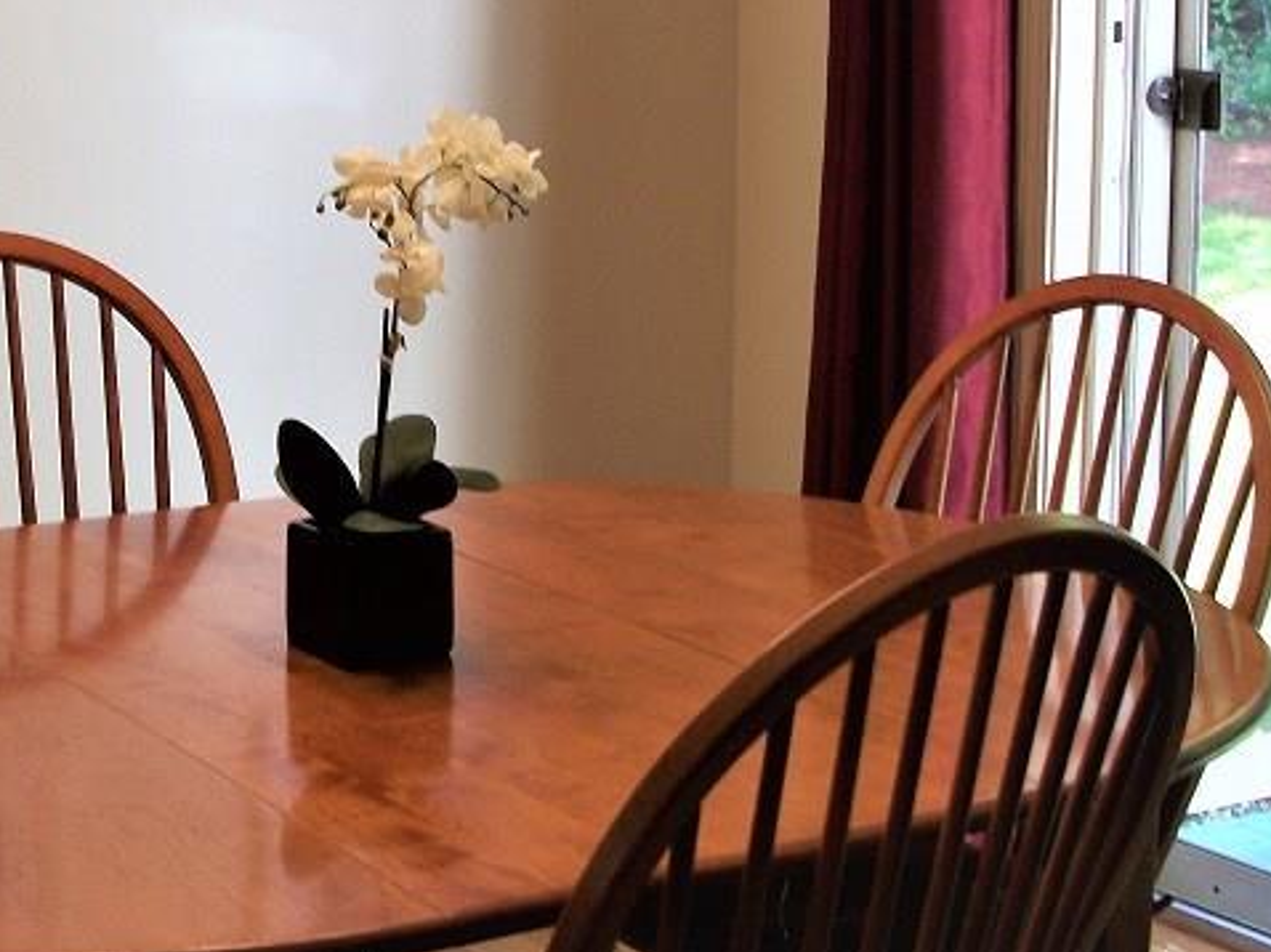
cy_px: 332
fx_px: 2752
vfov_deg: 19.6
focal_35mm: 75
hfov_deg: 25.7
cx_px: 316
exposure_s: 1/40
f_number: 3.1
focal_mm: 6.3
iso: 80
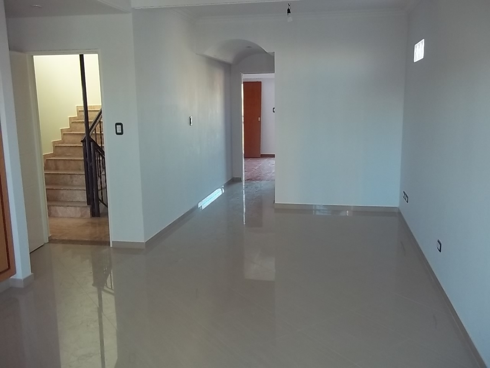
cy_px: 184
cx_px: 245
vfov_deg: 44.2
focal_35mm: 32
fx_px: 453
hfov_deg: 56.8
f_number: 2.9
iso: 119
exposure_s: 1/30
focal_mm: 5.7
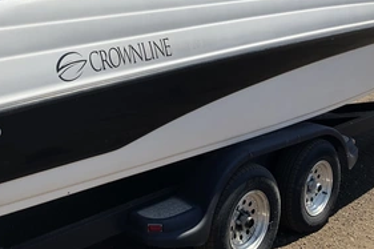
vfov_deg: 30.6
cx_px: 121
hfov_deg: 44.7
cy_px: 63
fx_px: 446
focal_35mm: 43
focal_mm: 3
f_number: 1.8
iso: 25
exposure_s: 1/2959
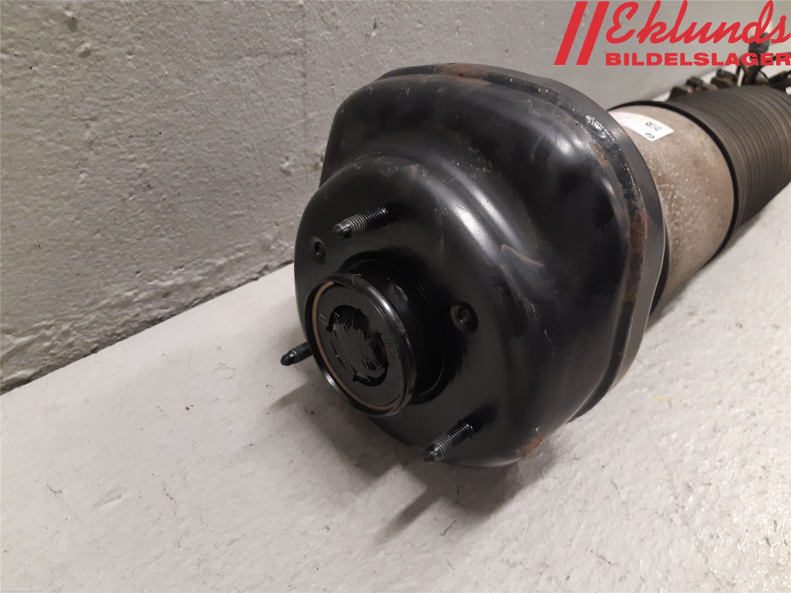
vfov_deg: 53.1
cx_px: 396
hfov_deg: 67.3
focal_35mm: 26
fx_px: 594
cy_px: 296
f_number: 1.7
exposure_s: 1/50
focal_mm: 3.93
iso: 200
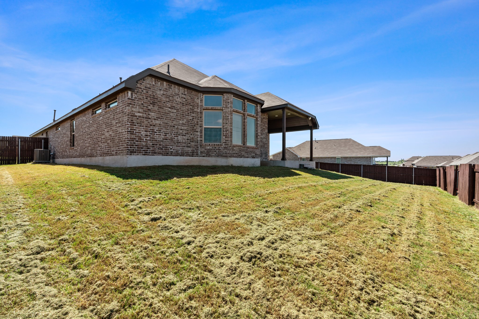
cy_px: 160
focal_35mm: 16
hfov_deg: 96.7
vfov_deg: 73.8
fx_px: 213
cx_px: 240
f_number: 8
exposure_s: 1/250
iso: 200
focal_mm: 16
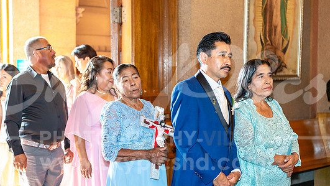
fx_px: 621
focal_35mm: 71
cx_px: 152
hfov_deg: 29.7
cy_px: 109
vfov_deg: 17.0
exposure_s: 1/125
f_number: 3.2
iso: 800
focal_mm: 62
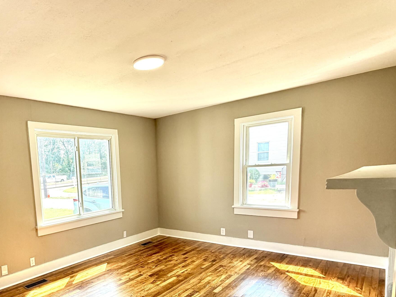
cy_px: 210
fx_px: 275
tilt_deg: -8.4
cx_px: 107
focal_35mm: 24
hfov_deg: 67.7
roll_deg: +3.0
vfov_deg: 55.0
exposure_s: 1/121
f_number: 2.2
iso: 64
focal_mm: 2.22
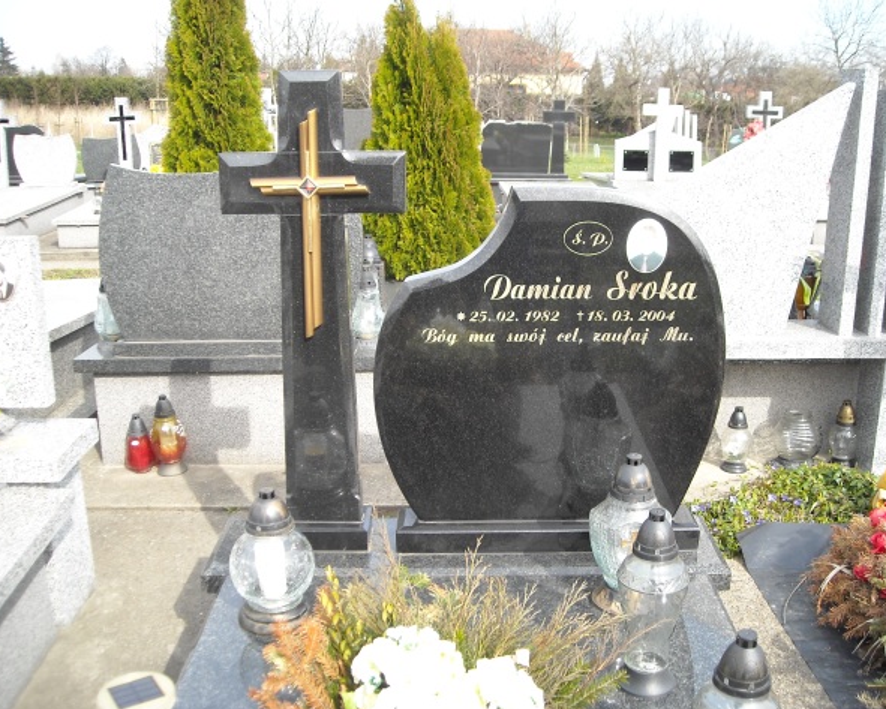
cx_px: 459
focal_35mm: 37
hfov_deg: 49.1
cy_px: 358
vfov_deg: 40.1
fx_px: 970
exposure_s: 1/228
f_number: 2.8
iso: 64
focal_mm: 5.7
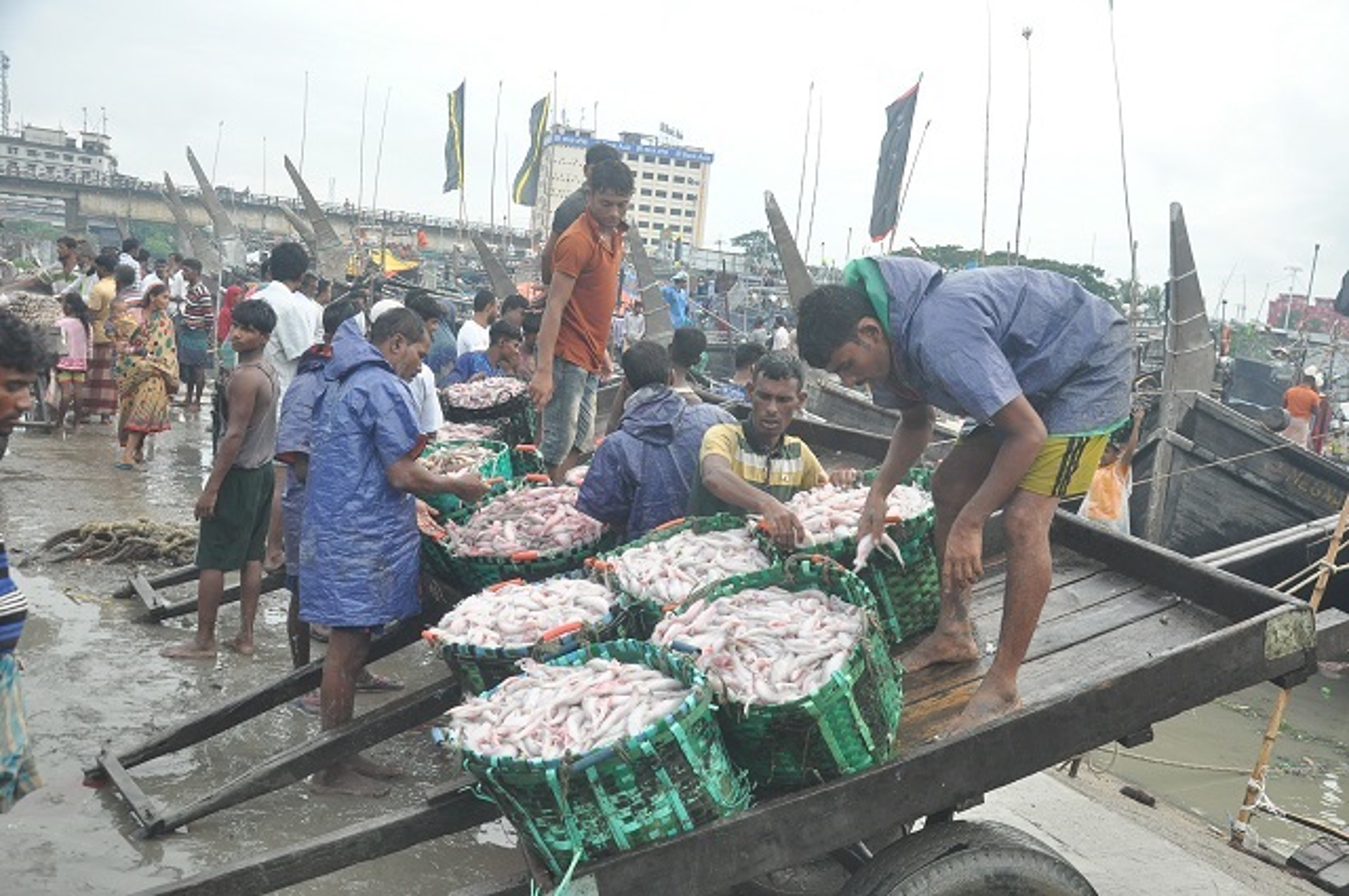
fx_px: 1347
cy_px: 448
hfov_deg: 53.2
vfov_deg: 36.8
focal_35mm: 36
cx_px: 674
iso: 1000
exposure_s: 1/320
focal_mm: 24
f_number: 8
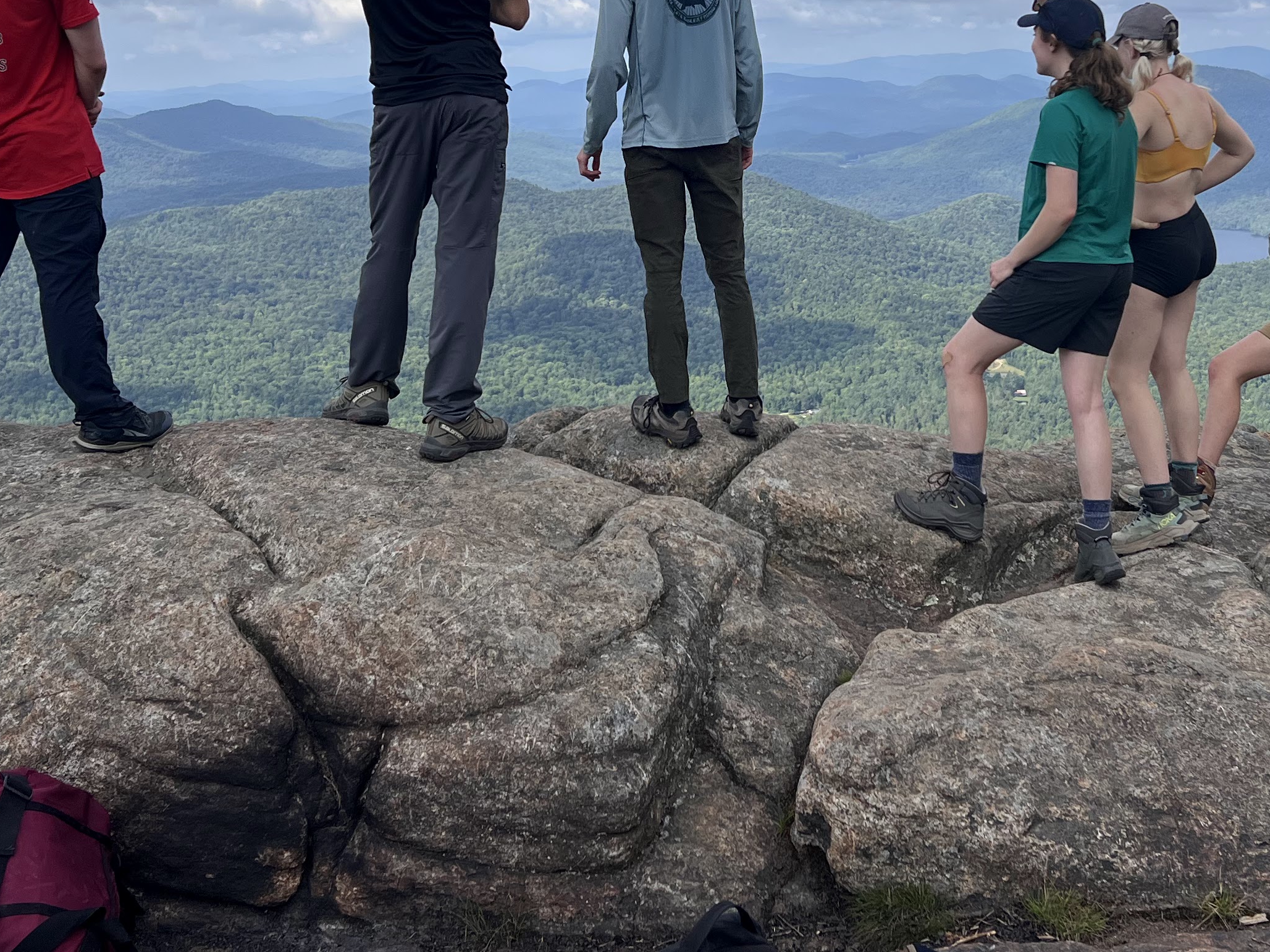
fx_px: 1871
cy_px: 147
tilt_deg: -3.3
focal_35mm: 51
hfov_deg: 37.3
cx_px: 762
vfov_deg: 27.8
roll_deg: +2.3
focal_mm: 5.7
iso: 50
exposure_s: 1/5319
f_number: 1.5
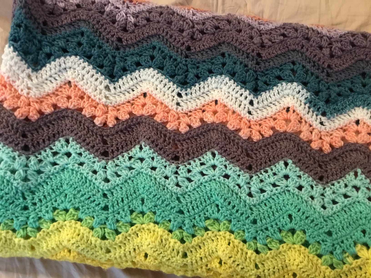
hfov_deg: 58.4
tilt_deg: -76.1
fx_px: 332
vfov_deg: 45.4
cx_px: 186
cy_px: 139
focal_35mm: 31
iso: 200
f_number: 2.4
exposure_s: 1/15
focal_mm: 3.3
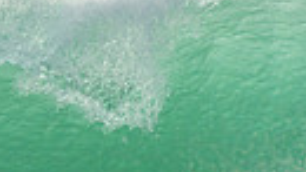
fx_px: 23229
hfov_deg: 0.8
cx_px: -64
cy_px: 148
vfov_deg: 0.4
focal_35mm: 2864
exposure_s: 1/2000
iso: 250
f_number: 5.6
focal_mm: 500
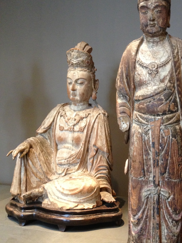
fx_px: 329
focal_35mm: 47
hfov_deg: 30.7
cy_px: 121
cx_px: 122
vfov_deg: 40.4
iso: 250
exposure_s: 1/20
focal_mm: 4.28
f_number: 2.4
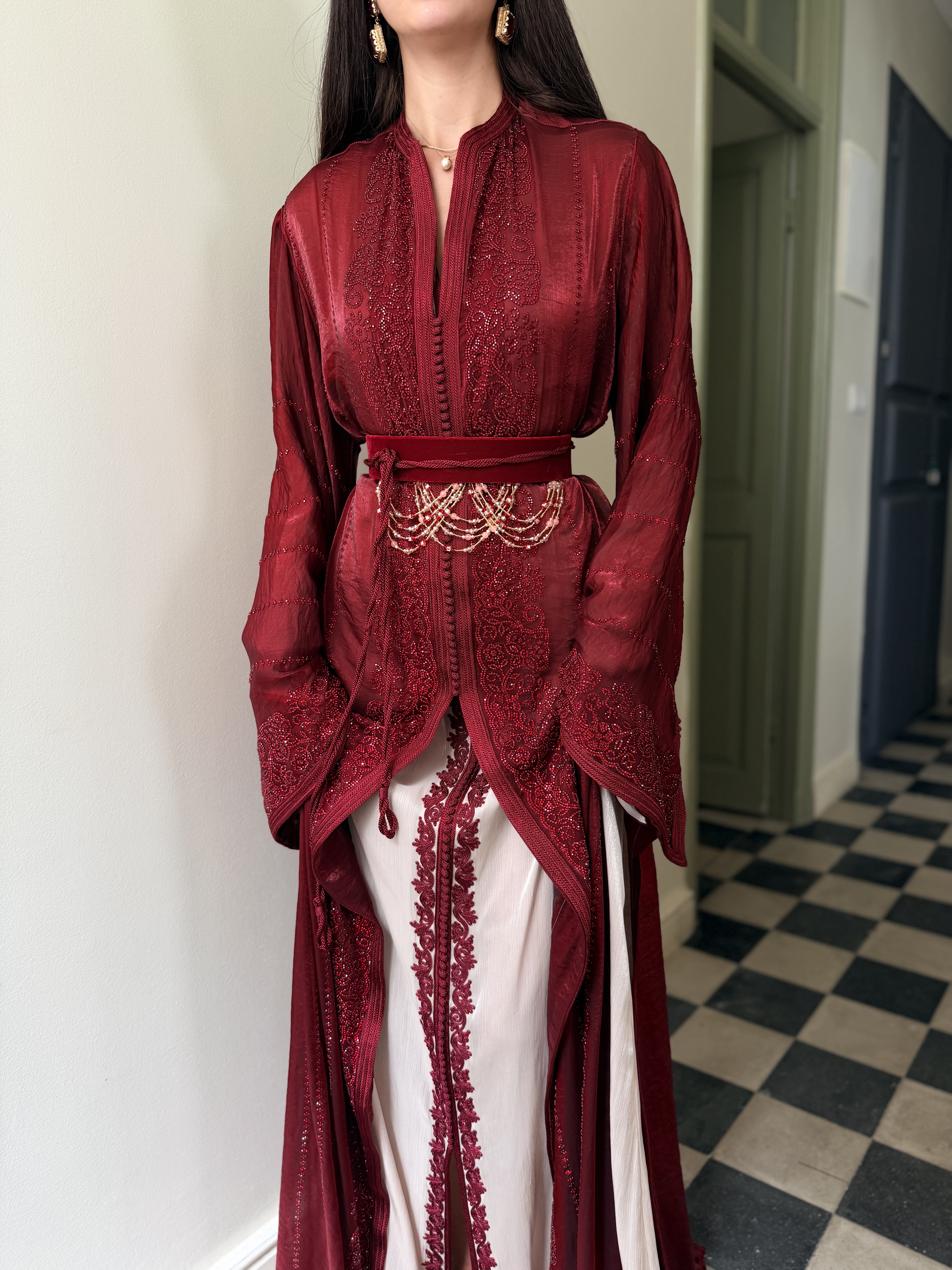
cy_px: 635
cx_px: 476
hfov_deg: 56.8
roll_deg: +1.1
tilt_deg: -10.2
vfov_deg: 71.6
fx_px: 880
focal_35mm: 24
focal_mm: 6.76
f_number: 1.78
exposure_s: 1/121
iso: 64
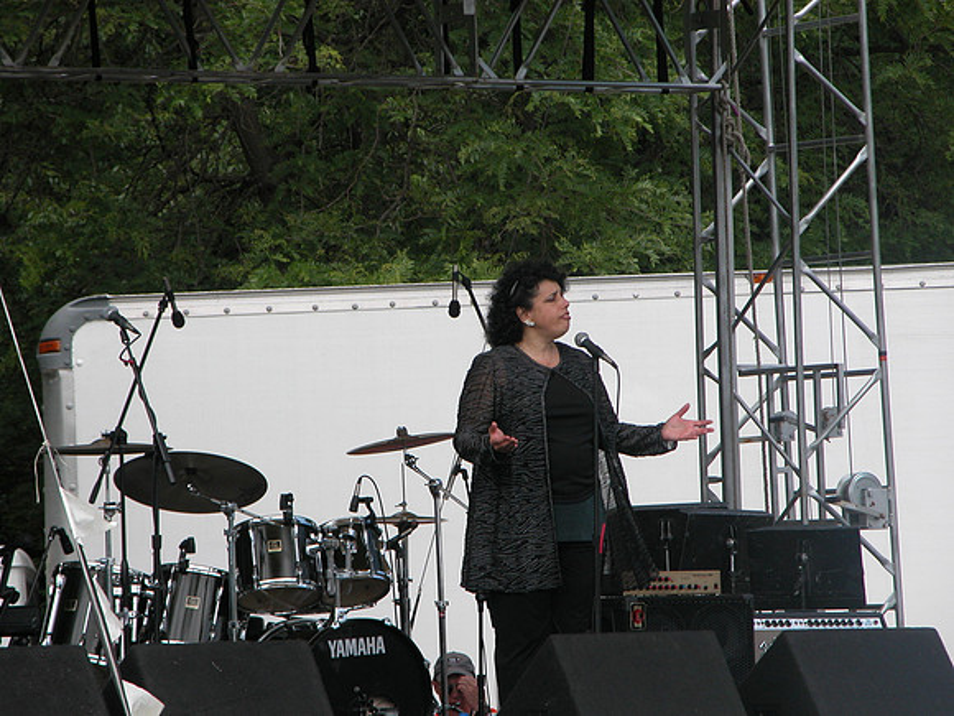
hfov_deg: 7.1
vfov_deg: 5.3
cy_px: 358
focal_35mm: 280
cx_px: 477
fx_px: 7717
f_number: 5.3
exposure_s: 1/224
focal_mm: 71.2
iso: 100
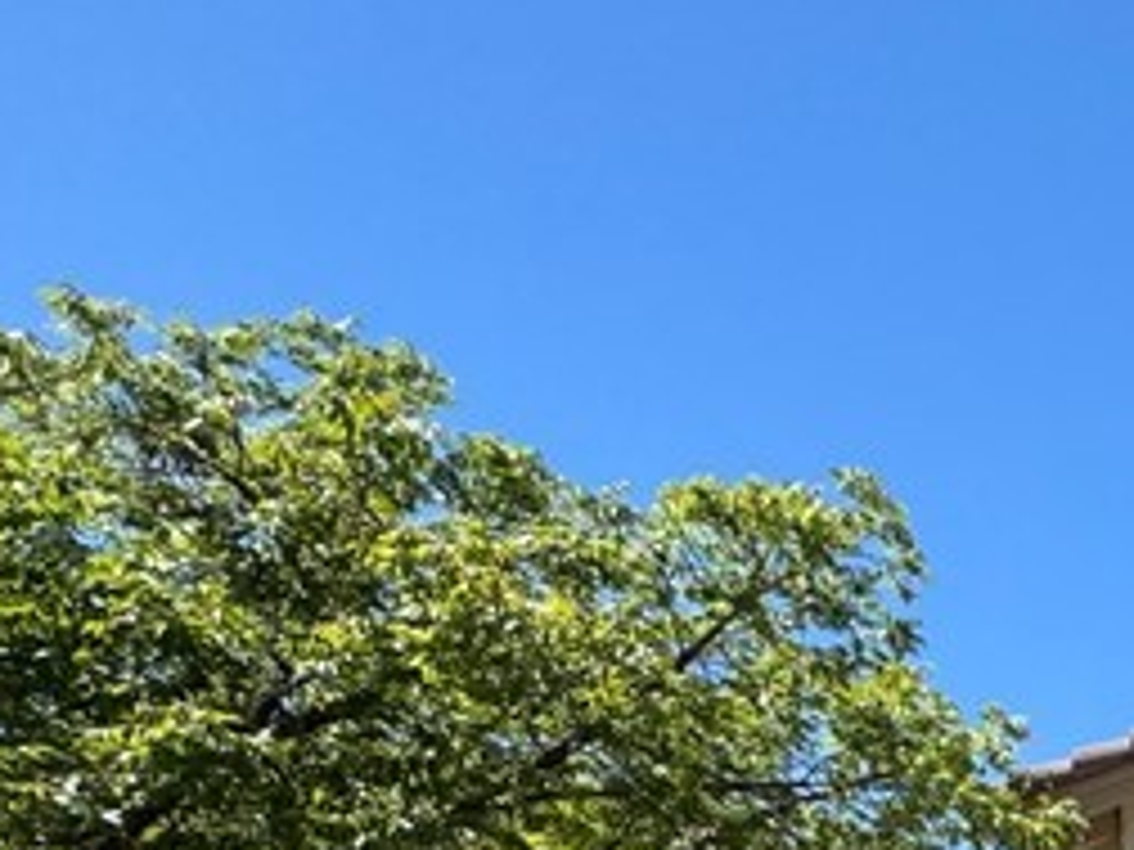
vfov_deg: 21.6
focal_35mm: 57
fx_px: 1867
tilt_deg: +4.9
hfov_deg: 20.1
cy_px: 1268
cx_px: 2182
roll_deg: -0.7
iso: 50
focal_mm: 2.22
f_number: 2.2
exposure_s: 1/1600
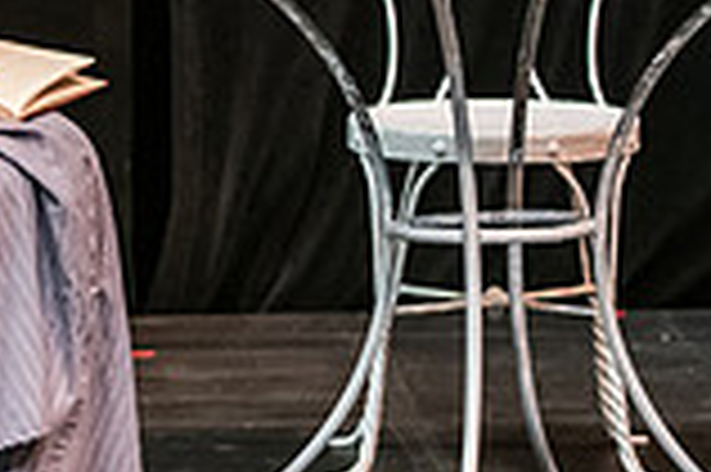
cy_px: -110
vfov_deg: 4.3
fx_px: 6234
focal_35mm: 316
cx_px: 14
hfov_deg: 6.5
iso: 3200
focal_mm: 86
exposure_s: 1/200
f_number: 3.2
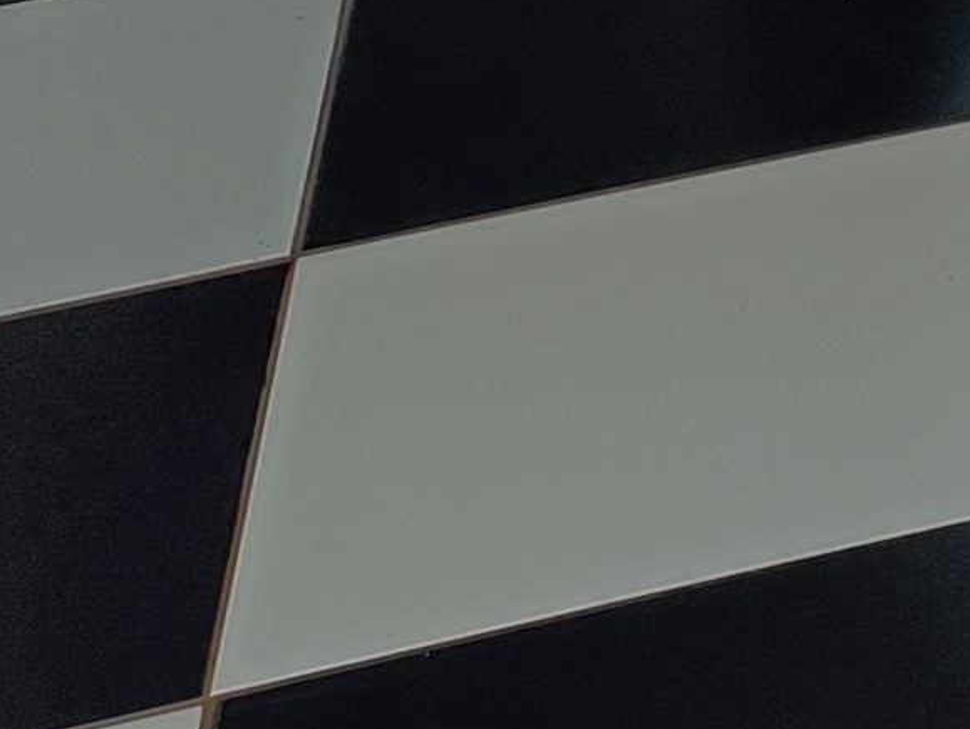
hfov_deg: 9.4
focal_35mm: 169
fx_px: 4739
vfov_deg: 8.3
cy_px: -851
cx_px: 2813
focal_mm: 6.14
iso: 60
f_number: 1.65
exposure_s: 1/120
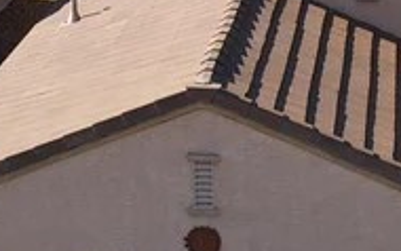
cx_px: 306
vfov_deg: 9.6
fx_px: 1498
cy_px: 108
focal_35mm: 137
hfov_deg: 15.2
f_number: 2.8
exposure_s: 1/30
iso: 100
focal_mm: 4.5
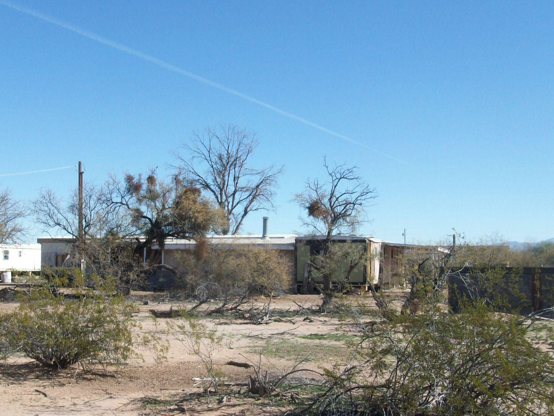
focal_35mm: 47
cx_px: 250
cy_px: 210
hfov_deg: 40.4
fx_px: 752
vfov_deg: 30.9
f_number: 5.5
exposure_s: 1/279
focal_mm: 5.7
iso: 64
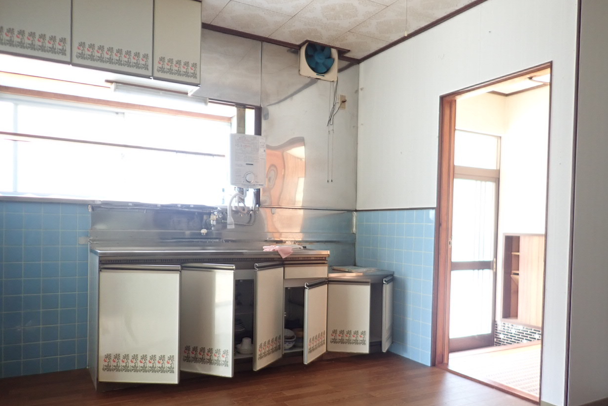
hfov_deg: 67.4
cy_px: 232
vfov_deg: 47.8
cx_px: 304
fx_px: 456
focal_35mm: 27
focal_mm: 4.5
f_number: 2
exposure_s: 1/30
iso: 200
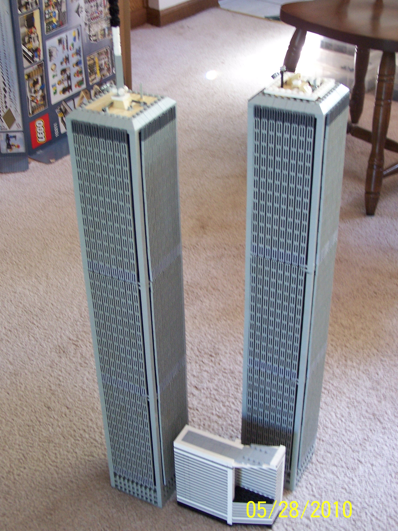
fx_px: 813
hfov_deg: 27.5
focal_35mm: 53
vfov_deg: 36.2
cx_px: 192
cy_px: 272
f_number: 3
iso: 140
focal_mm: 8.5
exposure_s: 1/8
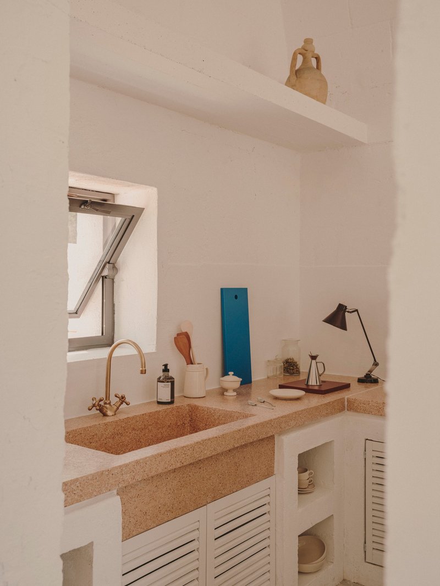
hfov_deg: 38.7
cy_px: 293
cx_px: 220
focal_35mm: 37
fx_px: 627
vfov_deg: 50.1
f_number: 8
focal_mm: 47.3
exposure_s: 1/55
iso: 400
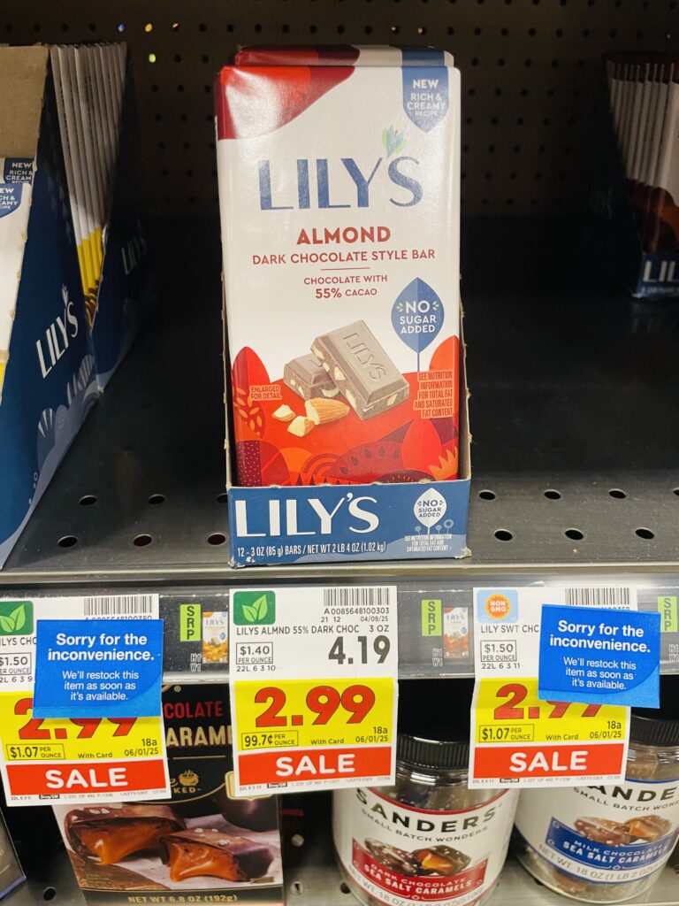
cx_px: 340
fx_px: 680
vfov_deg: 67.3
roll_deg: -0.2
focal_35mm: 26
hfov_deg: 53.1
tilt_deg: -30.9
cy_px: 453
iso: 125
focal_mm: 4.2
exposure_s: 1/45
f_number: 1.6
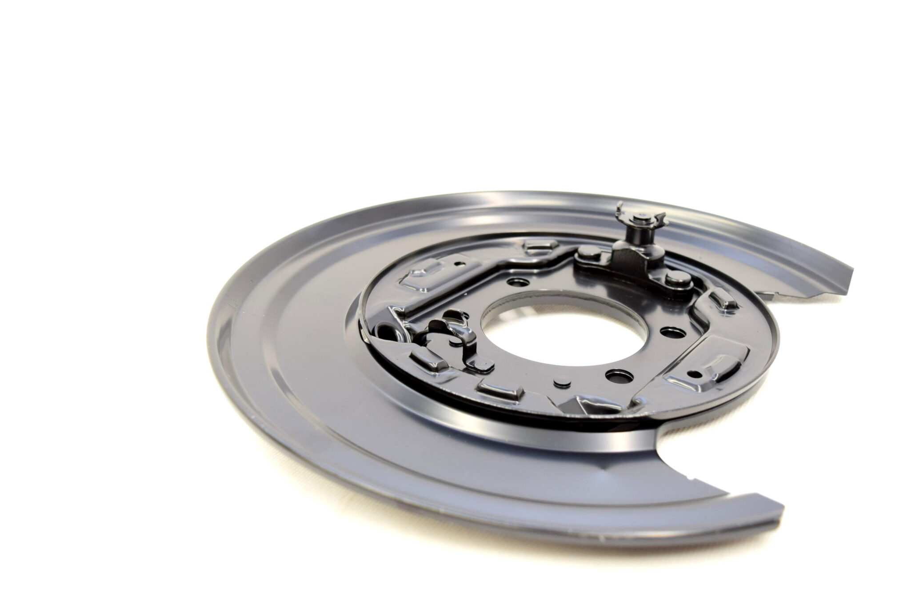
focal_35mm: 34
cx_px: 456
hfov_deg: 55.1
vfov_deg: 38.4
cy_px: 304
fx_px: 874
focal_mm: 23
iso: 400
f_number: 4.5
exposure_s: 1/80
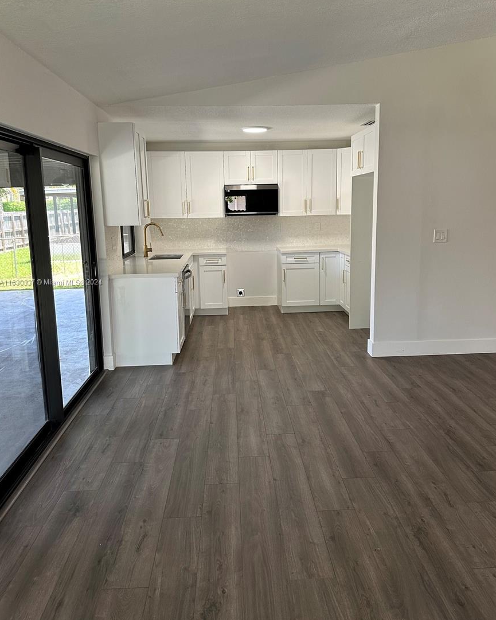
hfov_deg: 54.9
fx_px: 477
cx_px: 255
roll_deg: +0.6
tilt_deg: -6.8
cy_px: 283
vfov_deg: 65.9
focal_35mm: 26
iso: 200
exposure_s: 1/120
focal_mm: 6.86
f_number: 1.78
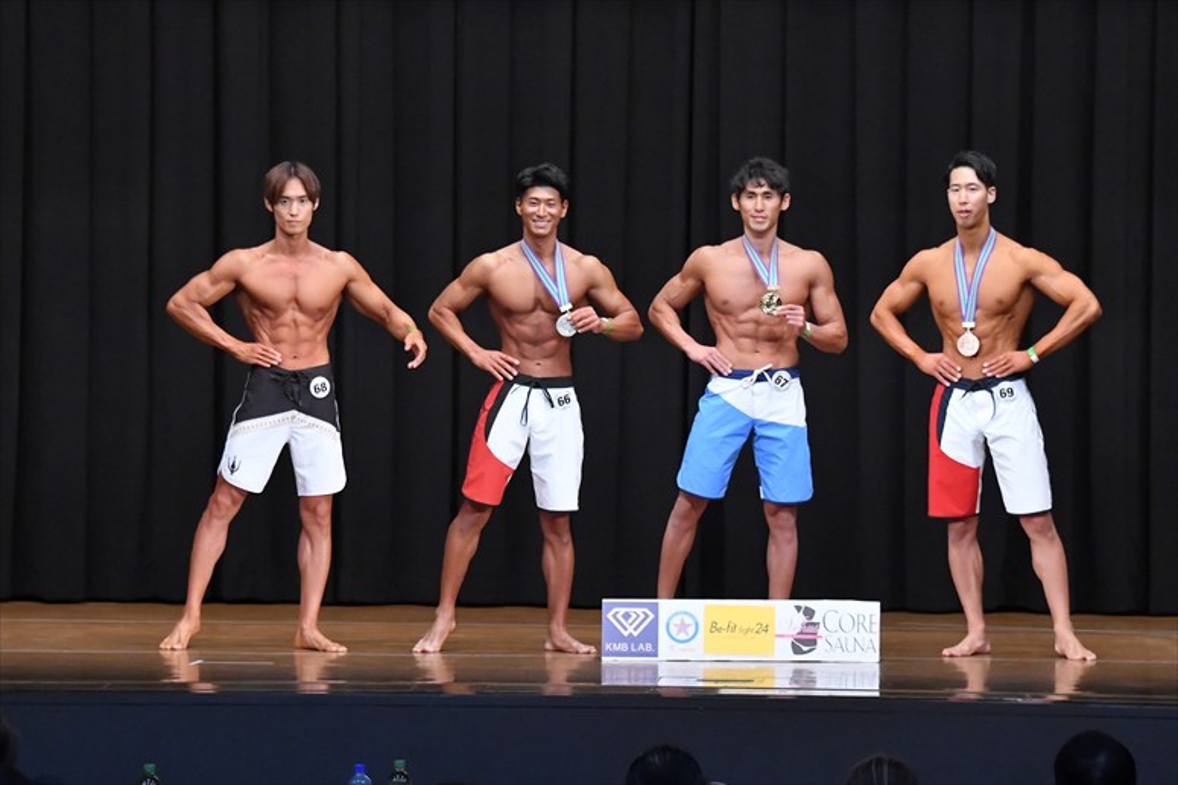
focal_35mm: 157
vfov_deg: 8.7
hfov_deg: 13.1
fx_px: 5135
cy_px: 392
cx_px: 589
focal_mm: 105
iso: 8000
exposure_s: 1/400
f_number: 5.6
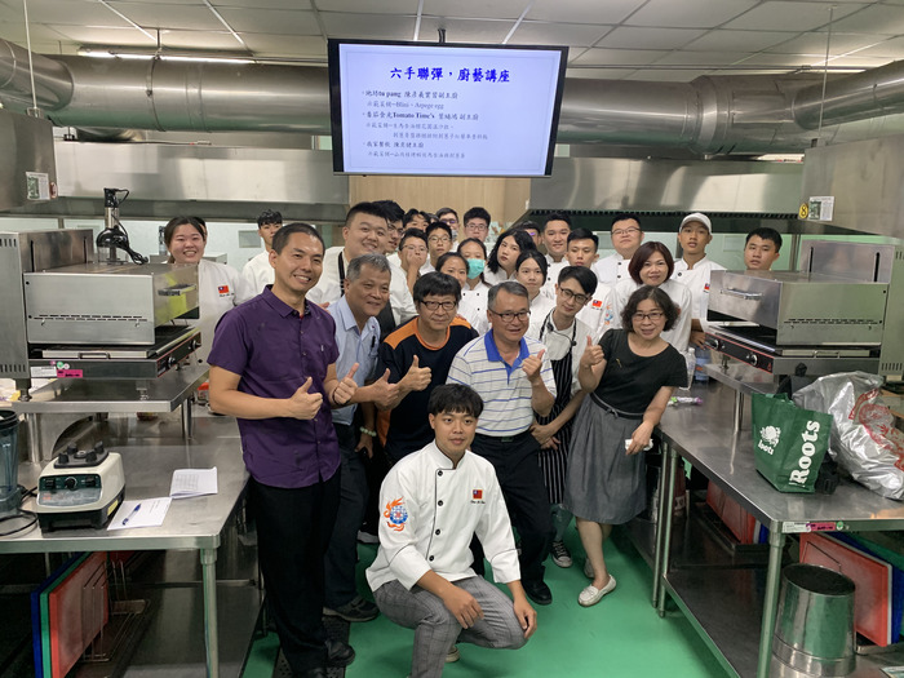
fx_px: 679
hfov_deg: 67.3
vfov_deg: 53.1
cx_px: 452
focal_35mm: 26
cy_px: 339
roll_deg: -0.5
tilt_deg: -10.3
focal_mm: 4.25
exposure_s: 1/60
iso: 320
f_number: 1.8
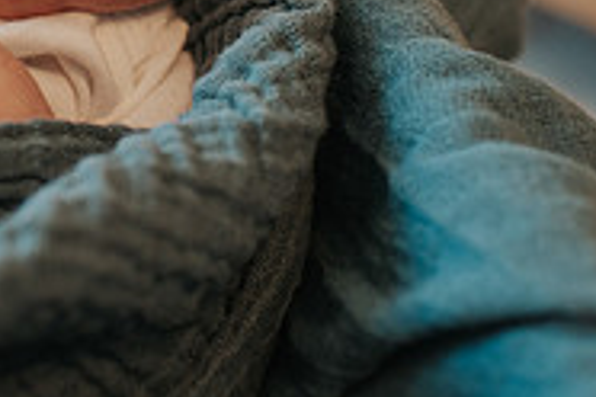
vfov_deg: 11.0
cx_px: 54
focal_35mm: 118
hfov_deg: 17.1
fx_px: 1953
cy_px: -250
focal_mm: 35
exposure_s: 1/250
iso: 1000
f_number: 2.8
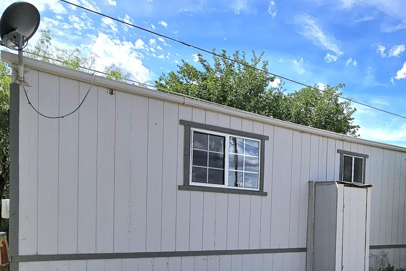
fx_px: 316
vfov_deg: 43.5
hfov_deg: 60.9
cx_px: 317
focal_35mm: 28
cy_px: 229
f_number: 2.2
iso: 50
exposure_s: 1/3333
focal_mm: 2.2
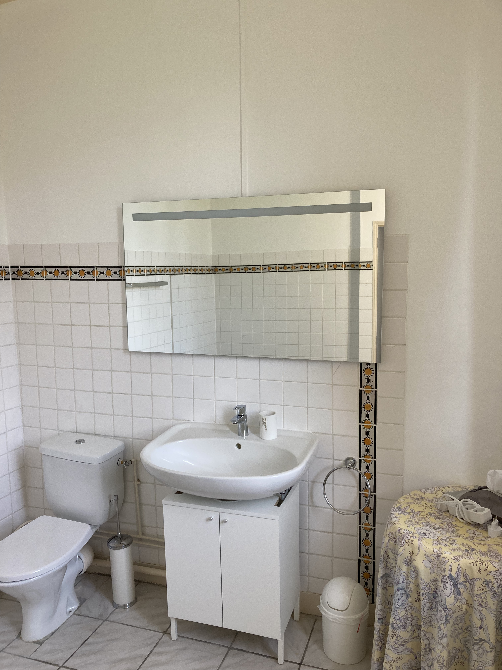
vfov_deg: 63.4
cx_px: 251
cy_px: 335
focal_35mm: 28
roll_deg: +0.4
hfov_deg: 49.7
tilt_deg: -6.2
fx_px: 541
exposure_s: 1/121
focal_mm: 3.99
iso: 50
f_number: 1.8
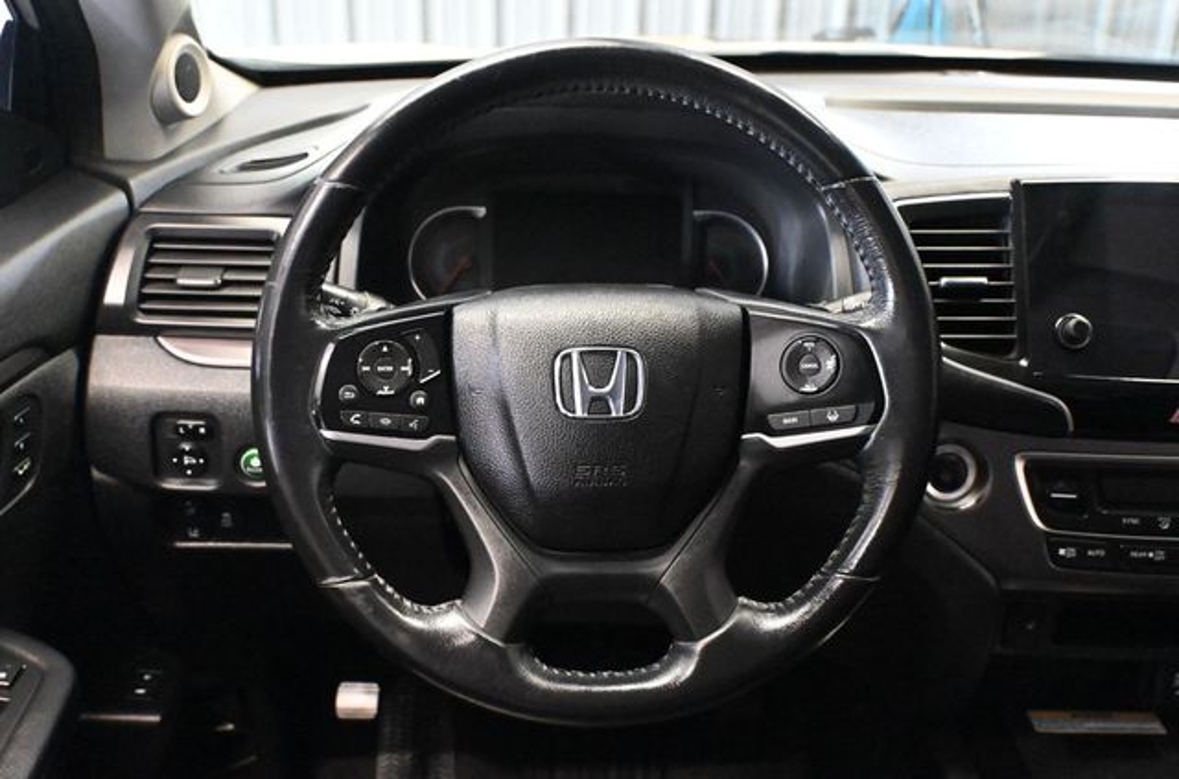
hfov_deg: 53.3
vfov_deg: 36.7
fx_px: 1176
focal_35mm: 36
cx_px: 590
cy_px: 390
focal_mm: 24
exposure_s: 1/50
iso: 12800
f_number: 4.2
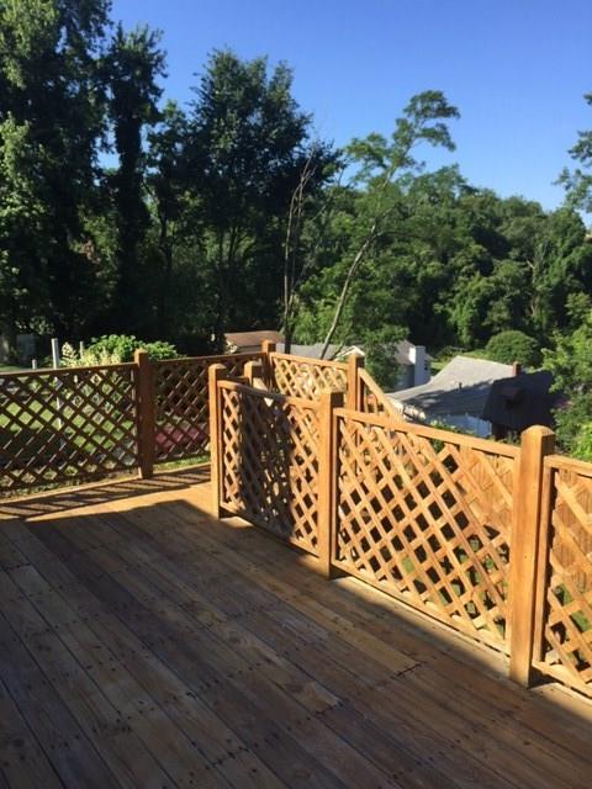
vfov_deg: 61.7
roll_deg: +0.0
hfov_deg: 48.2
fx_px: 661
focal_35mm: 29
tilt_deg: -8.0
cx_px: 296
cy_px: 394
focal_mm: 4.15
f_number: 2.2
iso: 32
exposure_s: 1/1014
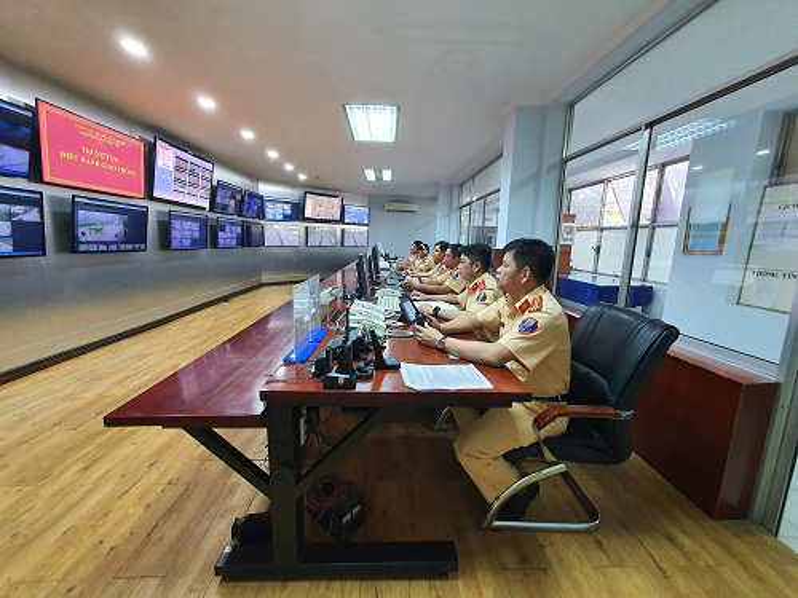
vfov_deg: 89.9
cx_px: 399
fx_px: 300
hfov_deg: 106.2
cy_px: 299
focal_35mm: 13
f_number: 2.2
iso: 320
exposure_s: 1/33
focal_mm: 1.8
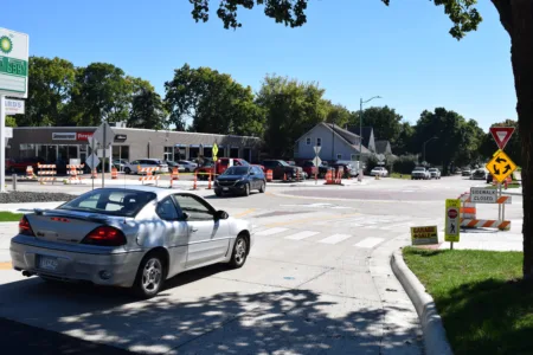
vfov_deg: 35.5
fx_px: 555
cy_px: 178
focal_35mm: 38
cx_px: 266
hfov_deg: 51.3
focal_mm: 25
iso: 200
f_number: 10
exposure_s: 1/400
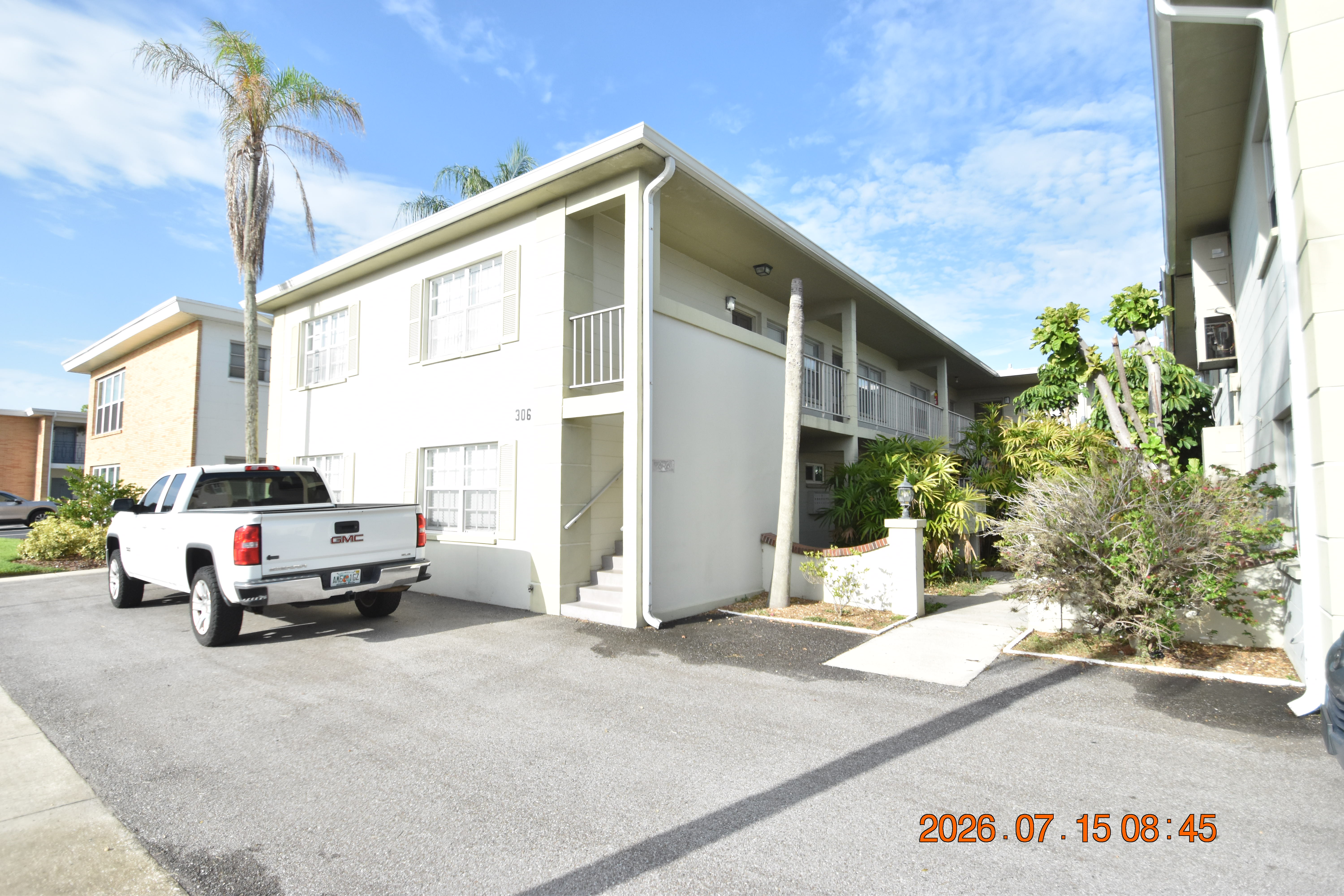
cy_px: 448
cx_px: 672
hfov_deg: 92.4
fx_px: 644
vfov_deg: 69.7
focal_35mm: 17
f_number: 3.5
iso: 800
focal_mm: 11.5
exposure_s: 1/4000
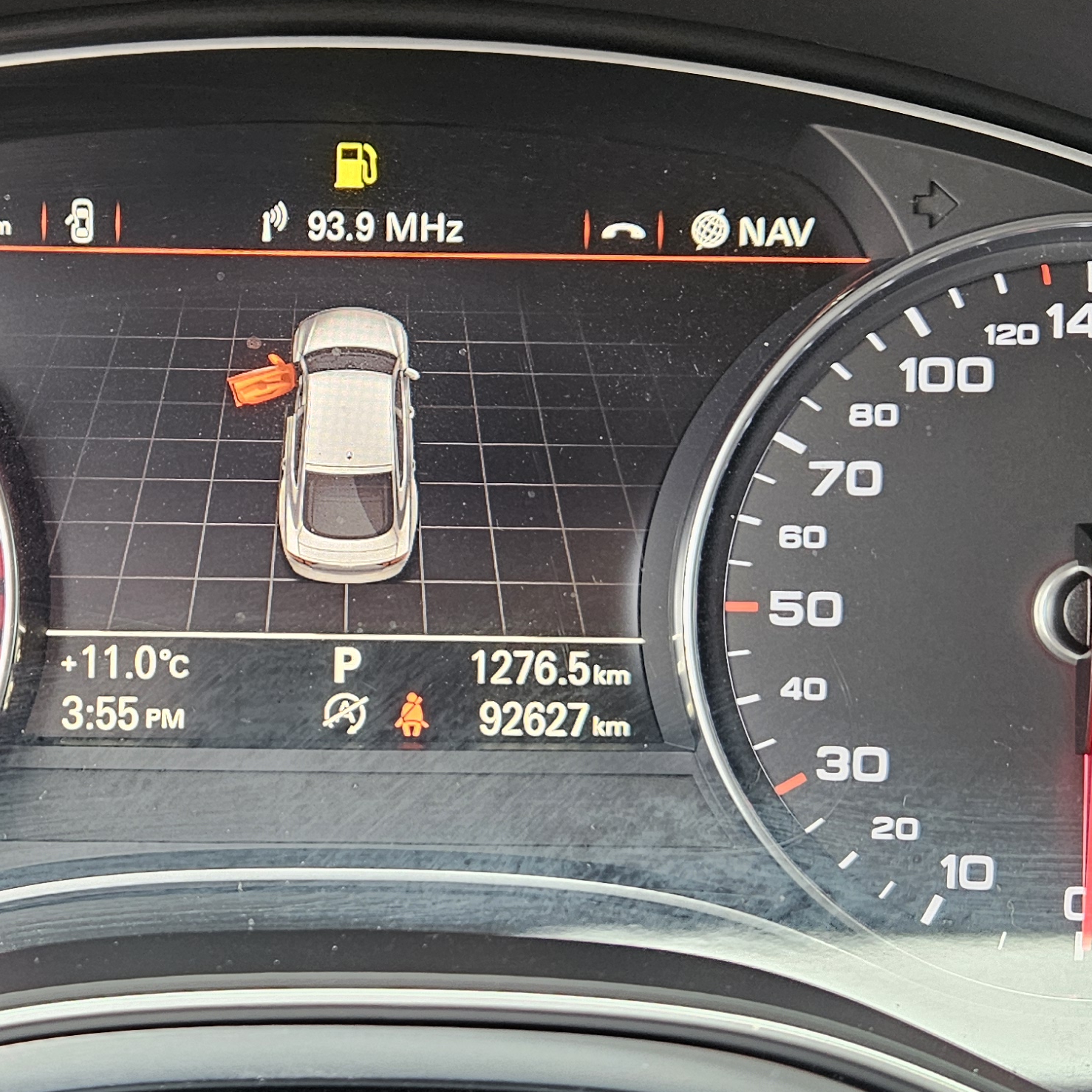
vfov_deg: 31.1
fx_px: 1963
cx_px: 271
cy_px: 590
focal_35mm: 55
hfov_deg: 30.6
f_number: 1.8
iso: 250
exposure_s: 1/66
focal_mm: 5.4
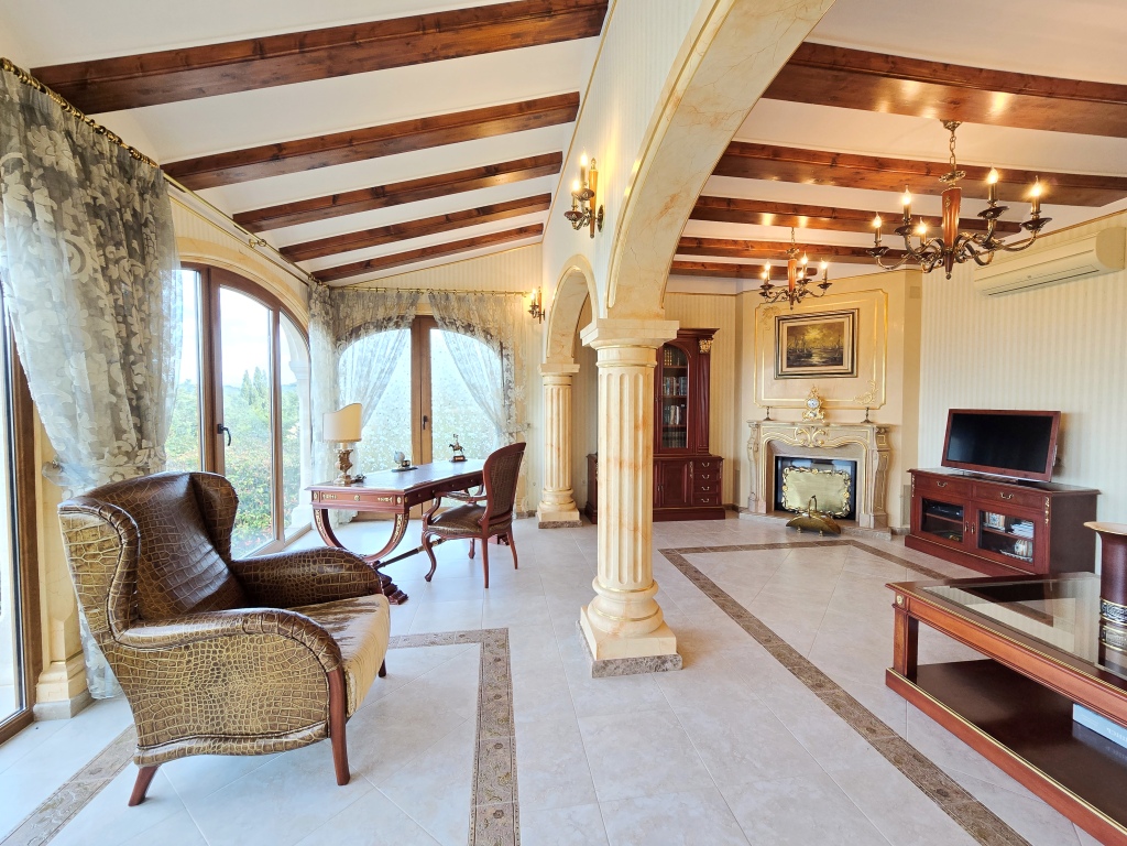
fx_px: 423
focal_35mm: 13
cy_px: 423
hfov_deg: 106.2
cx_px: 564
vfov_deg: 89.9
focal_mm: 2.2
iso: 64
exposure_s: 1/100
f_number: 2.2
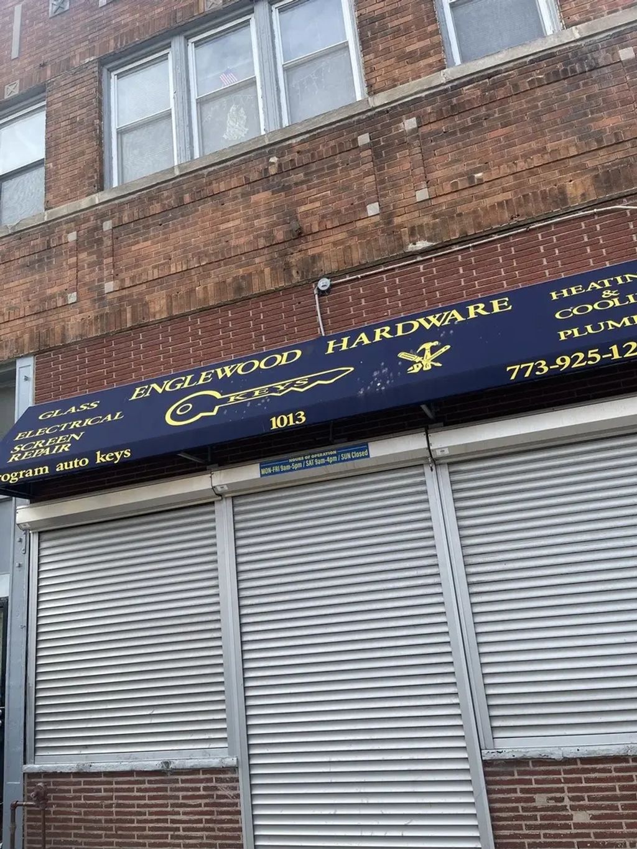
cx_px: 318
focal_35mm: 25
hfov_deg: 54.9
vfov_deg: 69.4
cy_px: 424
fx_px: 613
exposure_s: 1/759
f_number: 1.6
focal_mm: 5.1
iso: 32
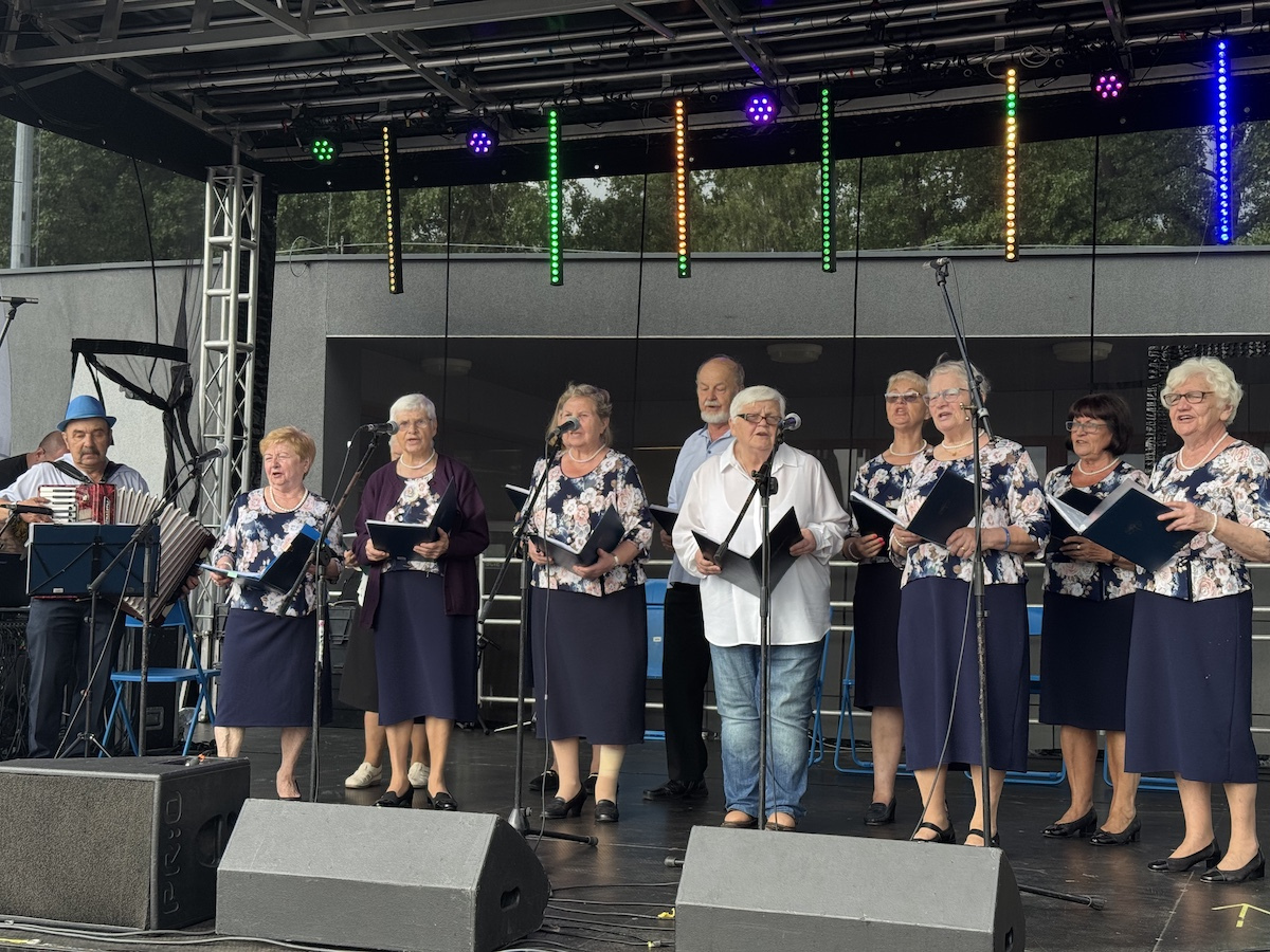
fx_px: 1761
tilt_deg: +4.1
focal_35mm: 48
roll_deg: -0.6
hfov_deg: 39.7
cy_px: 476
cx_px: 635
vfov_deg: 30.3
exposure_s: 1/812
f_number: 1.78
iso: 64
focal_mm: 6.76
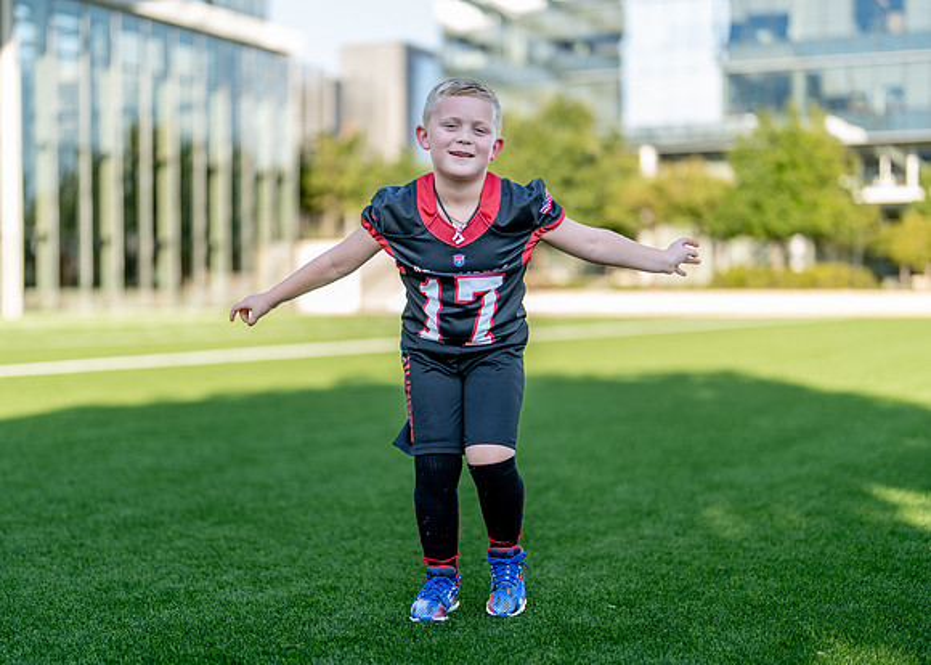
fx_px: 1564
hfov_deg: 33.1
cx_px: 433
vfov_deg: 24.0
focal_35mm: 59
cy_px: 365
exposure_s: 1/1250
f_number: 1.2
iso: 100
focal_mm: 50
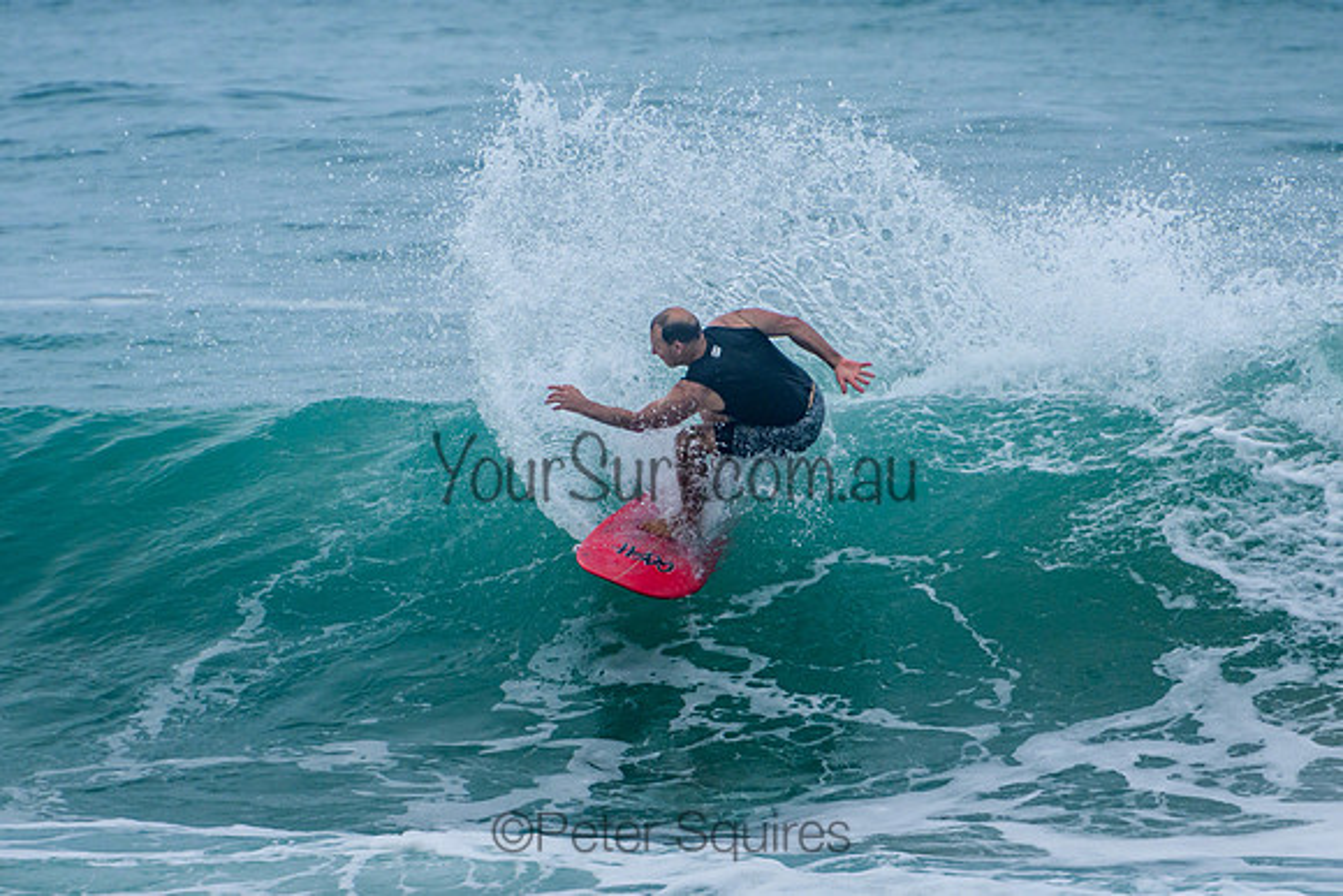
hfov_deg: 3.7
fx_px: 20535
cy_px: 313
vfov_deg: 2.5
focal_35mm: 550
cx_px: 619
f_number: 8
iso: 500
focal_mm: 400
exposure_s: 1/2000
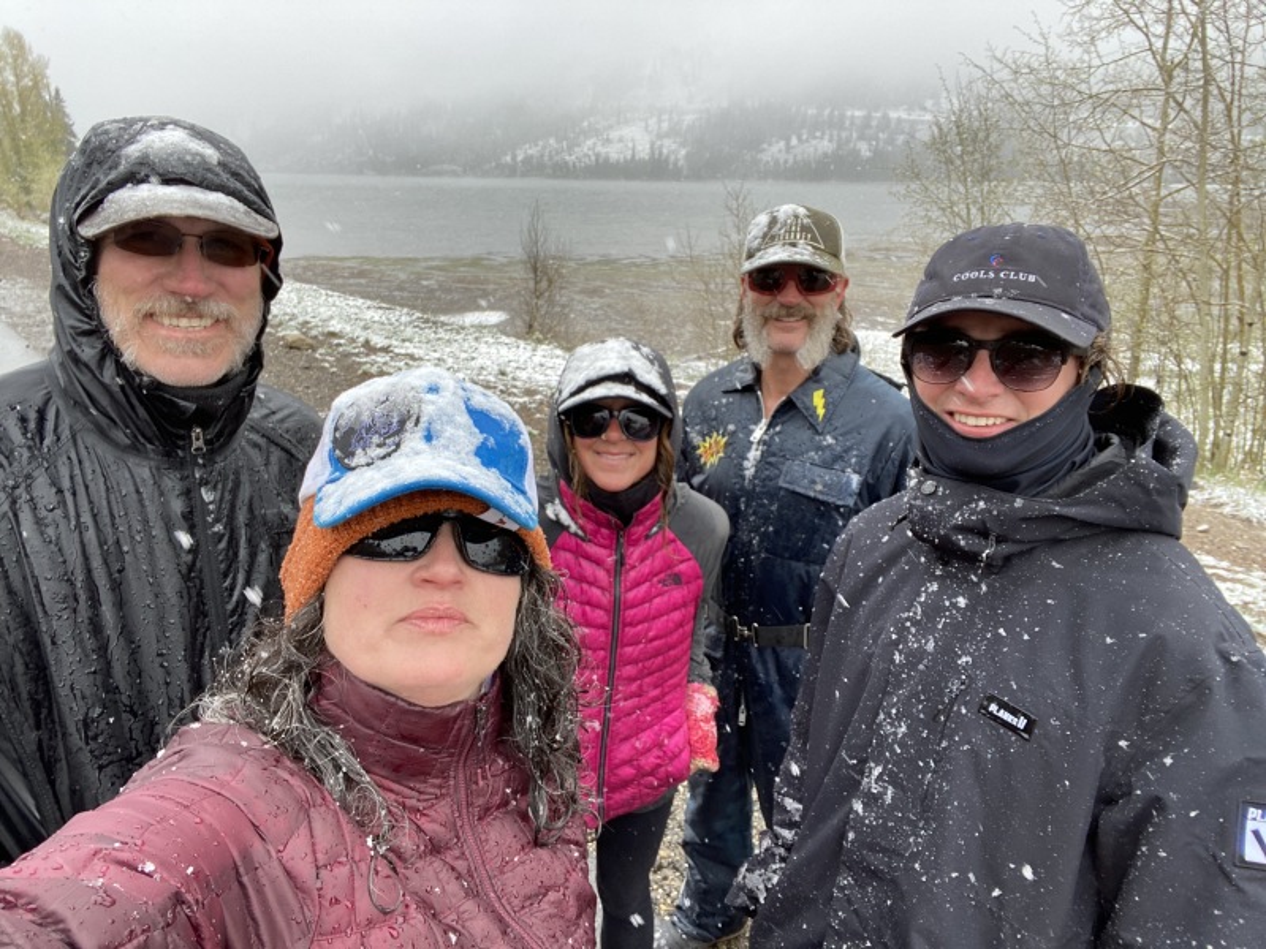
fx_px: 841
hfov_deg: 73.9
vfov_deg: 58.9
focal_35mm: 23
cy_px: 474
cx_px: 633
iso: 32
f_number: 2.2
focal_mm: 2.71
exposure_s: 1/122
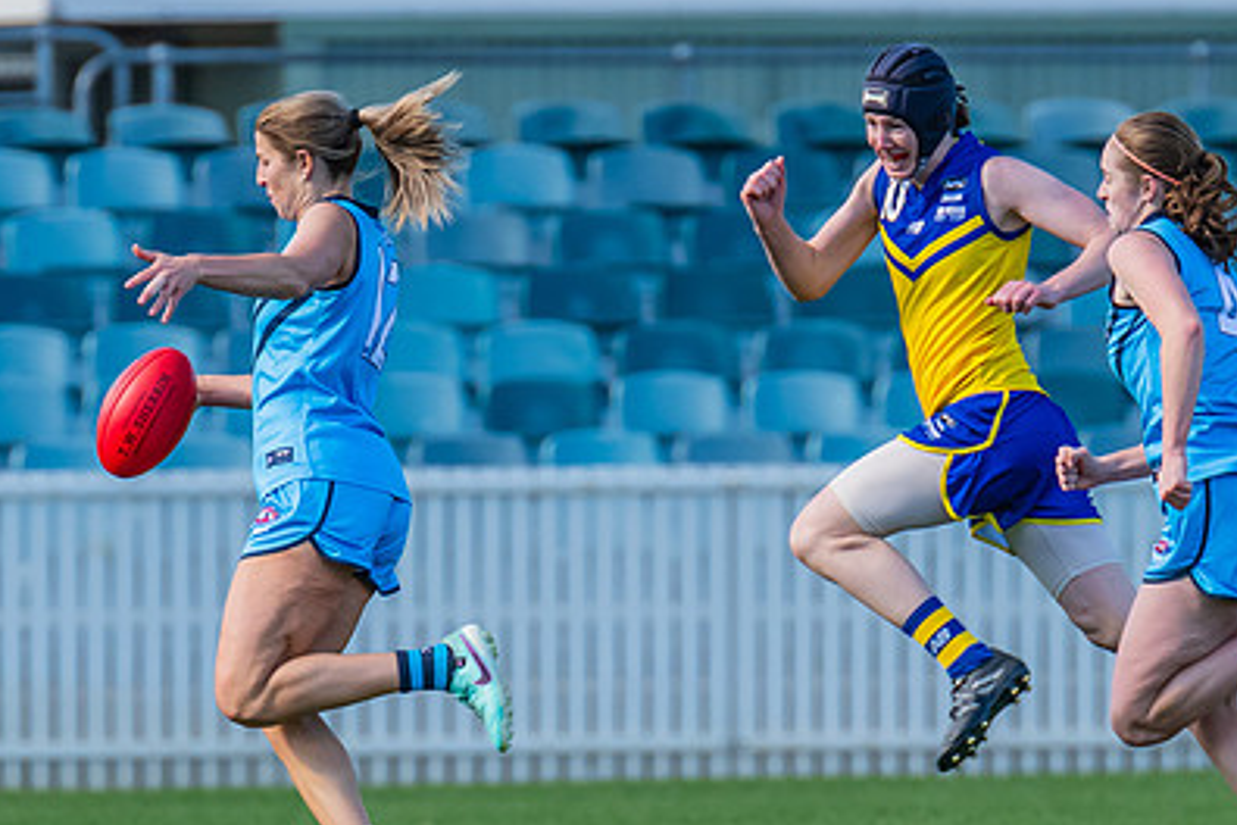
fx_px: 38859
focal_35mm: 1131
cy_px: 427
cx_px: 260
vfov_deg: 1.2
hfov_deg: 1.8
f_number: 6.3
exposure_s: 1/1250
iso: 800
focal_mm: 420
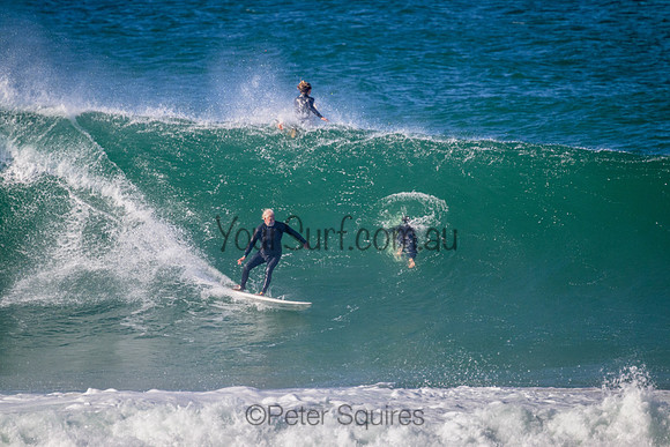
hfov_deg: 2.6
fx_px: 14892
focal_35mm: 800
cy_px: 224
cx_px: 335
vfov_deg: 1.7
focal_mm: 800
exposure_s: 1/2000
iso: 2000
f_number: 11
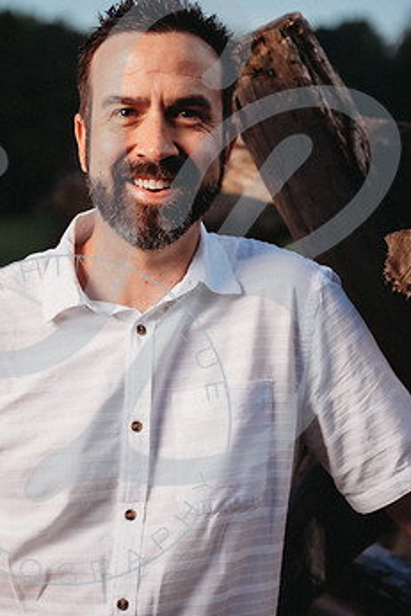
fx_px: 1557
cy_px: 285
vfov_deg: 22.4
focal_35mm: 91
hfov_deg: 15.0
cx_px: 146
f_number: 2.8
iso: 400
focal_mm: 70
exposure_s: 1/1600
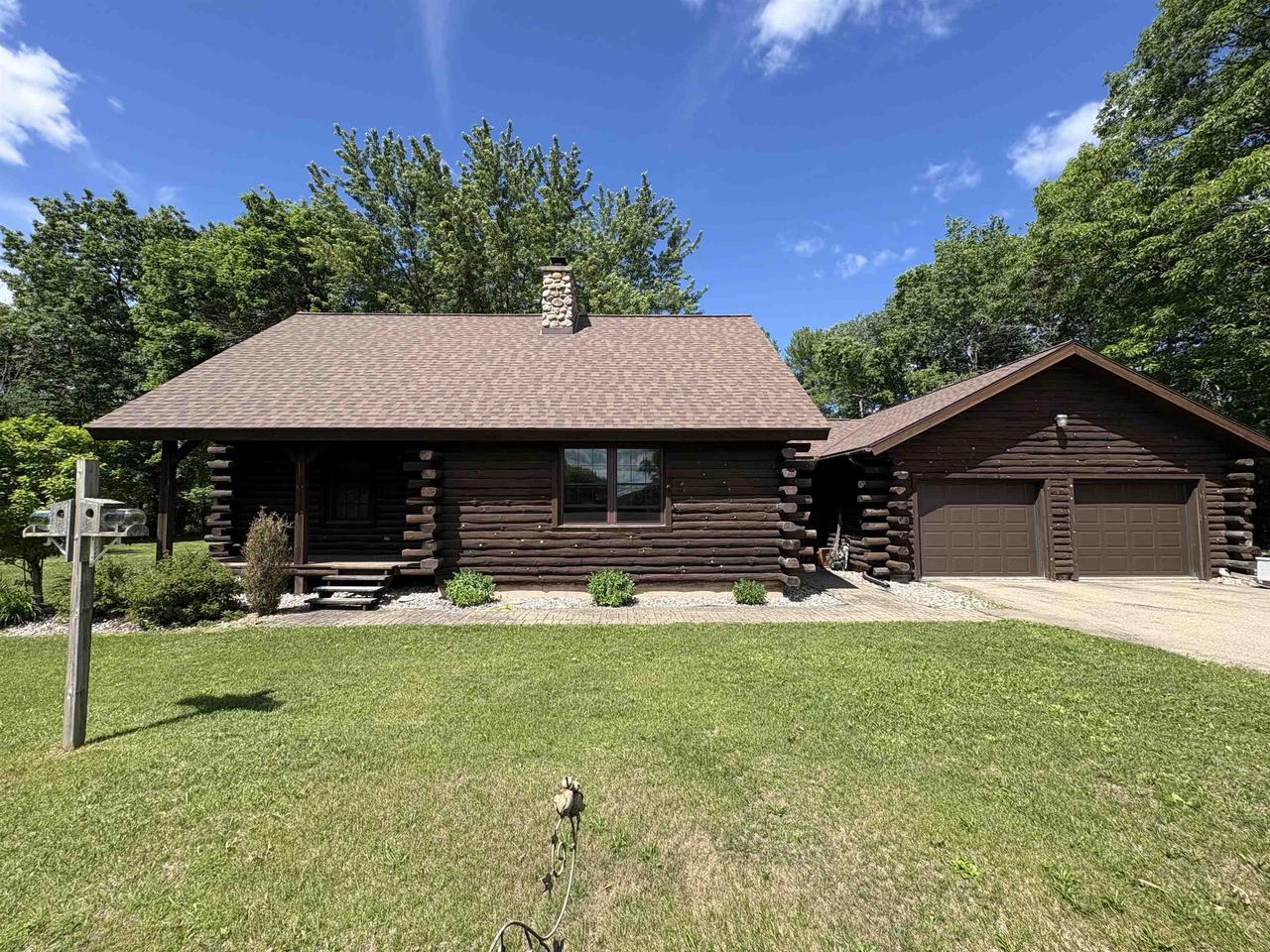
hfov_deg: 102.1
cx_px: 635
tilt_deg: +3.9
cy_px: 476
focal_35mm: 14
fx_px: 514
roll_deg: +0.2
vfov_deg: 85.7
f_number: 2.2
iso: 50
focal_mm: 2.22
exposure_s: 1/921
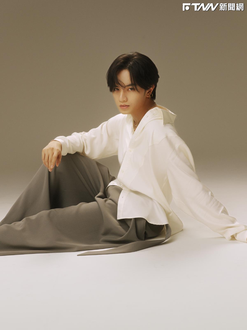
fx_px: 409
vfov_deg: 43.9
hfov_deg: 33.6
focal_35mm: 43
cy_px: 165
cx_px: 124
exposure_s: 1/125
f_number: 8
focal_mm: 55
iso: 100
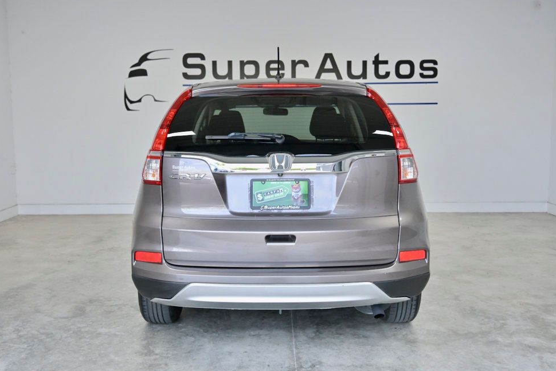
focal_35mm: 38
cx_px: 273
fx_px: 587
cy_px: 184
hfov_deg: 50.7
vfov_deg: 35.1
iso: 2000
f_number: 4
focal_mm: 36
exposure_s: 1/2000
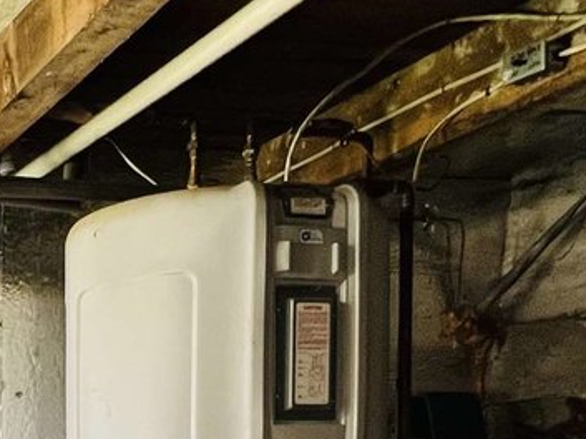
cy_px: 584
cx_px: -75
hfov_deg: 29.2
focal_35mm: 59
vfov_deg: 22.0
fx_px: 998
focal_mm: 1.57
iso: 200
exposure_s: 1/60
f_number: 1.8
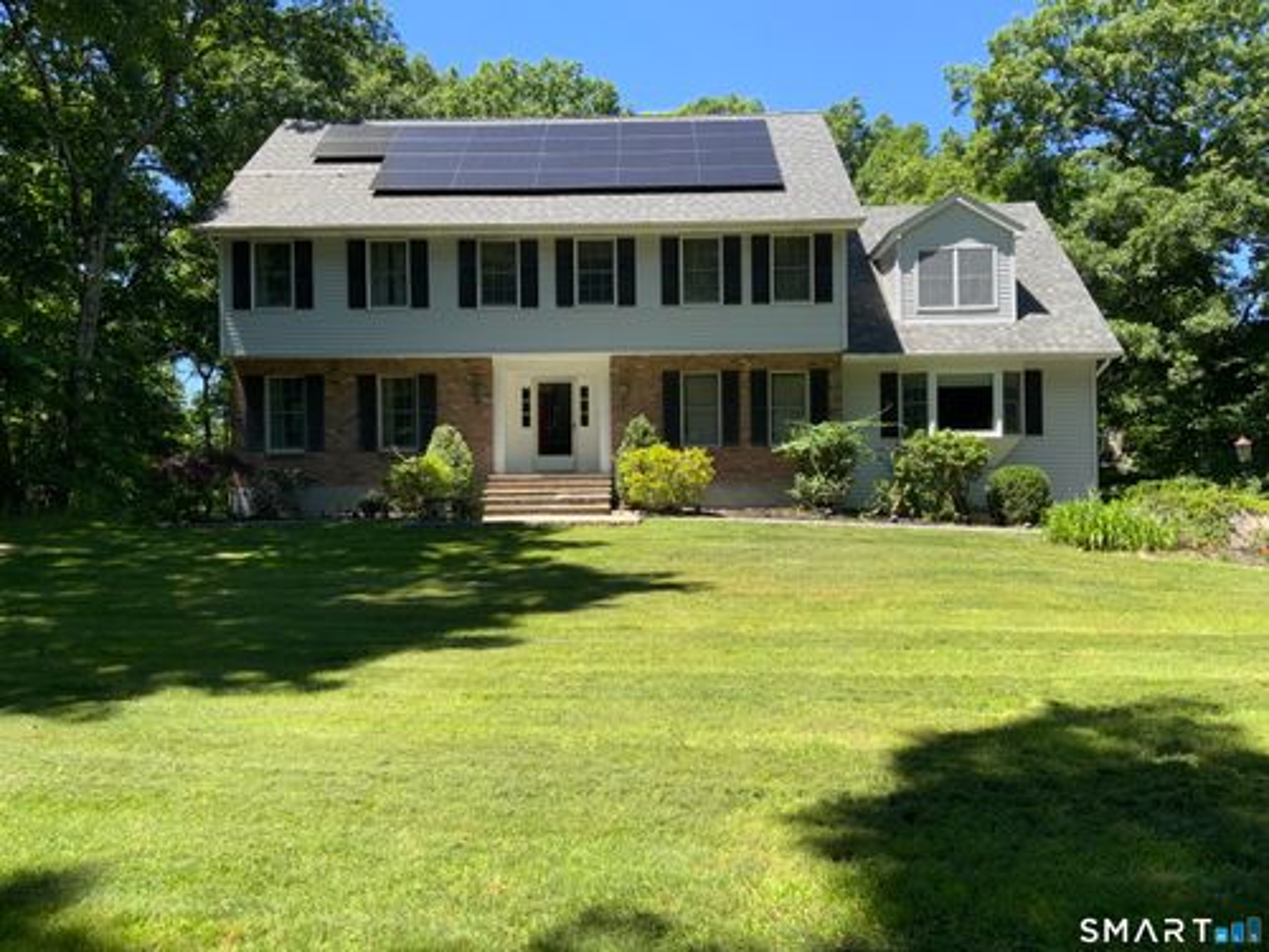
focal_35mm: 29
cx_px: 634
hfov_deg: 61.7
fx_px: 1063
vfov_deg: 48.2
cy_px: 476
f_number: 1.8
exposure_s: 1/568
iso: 16
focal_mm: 3
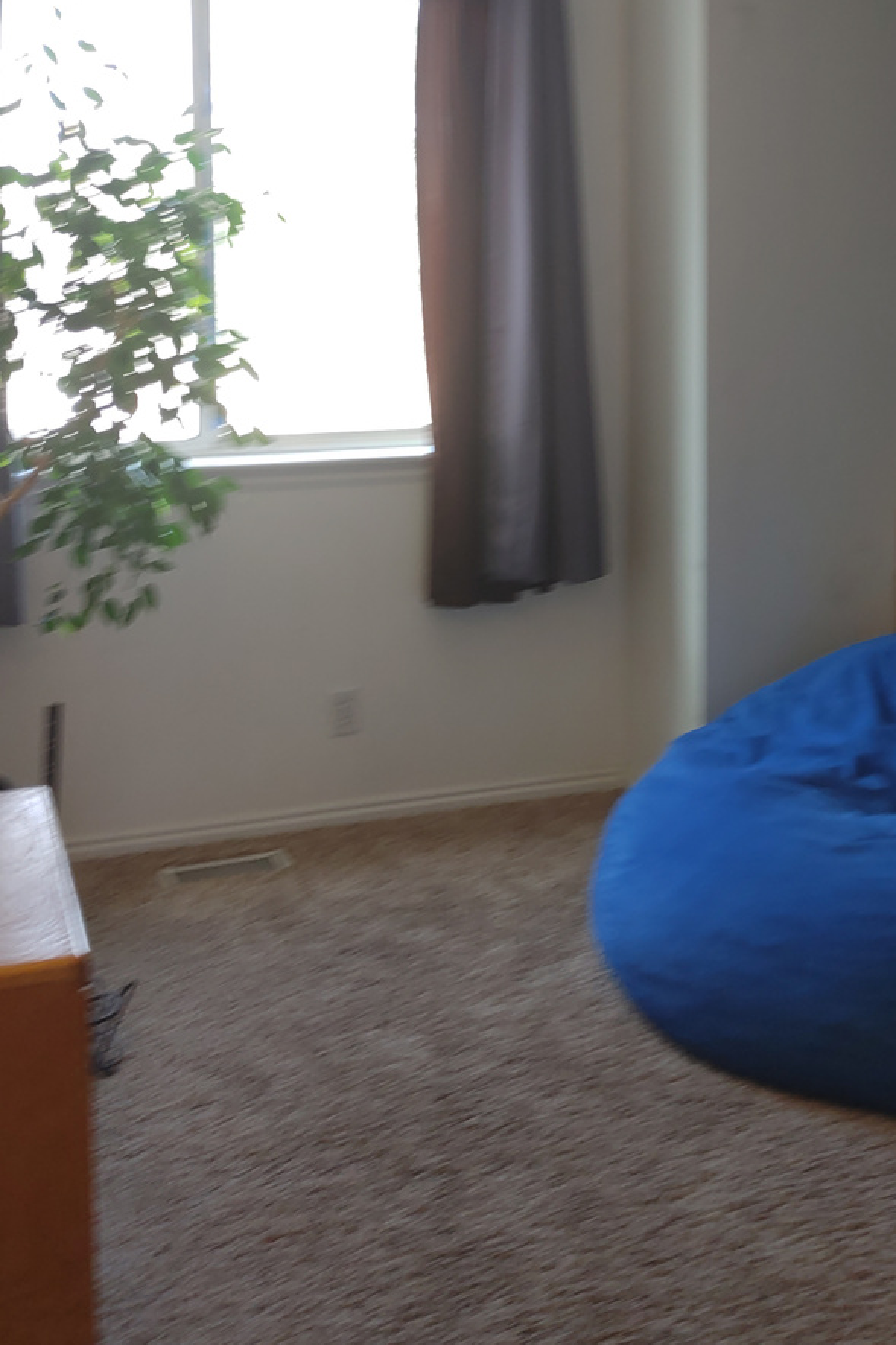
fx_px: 1755
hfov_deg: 28.5
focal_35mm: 47
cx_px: 596
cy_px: 358
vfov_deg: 40.9
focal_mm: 5.58
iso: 50
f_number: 1.8
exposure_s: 1/40
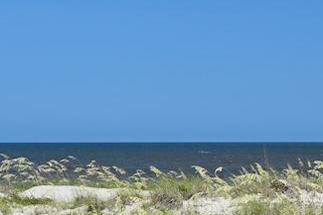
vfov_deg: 10.3
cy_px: 196
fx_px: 1194
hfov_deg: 14.3
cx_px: 498
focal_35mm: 133
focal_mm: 24
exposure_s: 1/200
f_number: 7.1
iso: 100
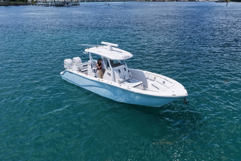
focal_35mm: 28
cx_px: 120
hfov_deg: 65.5
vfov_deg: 46.4
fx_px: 187
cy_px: 80
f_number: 2.8
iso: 250
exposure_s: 1/3200
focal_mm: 14.45
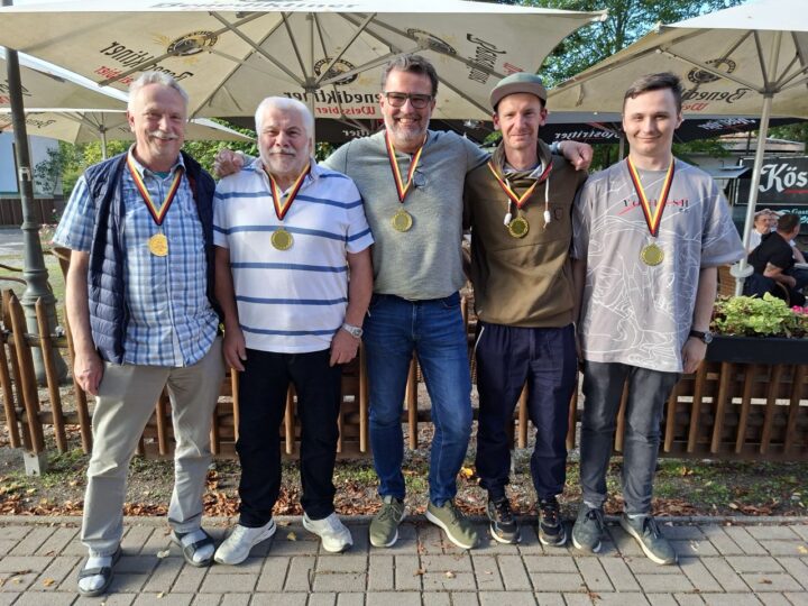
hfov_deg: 73.9
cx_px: 404
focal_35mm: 23
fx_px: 537
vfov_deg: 58.9
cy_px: 303
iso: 50
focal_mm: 5.54
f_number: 1.8
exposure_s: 1/206
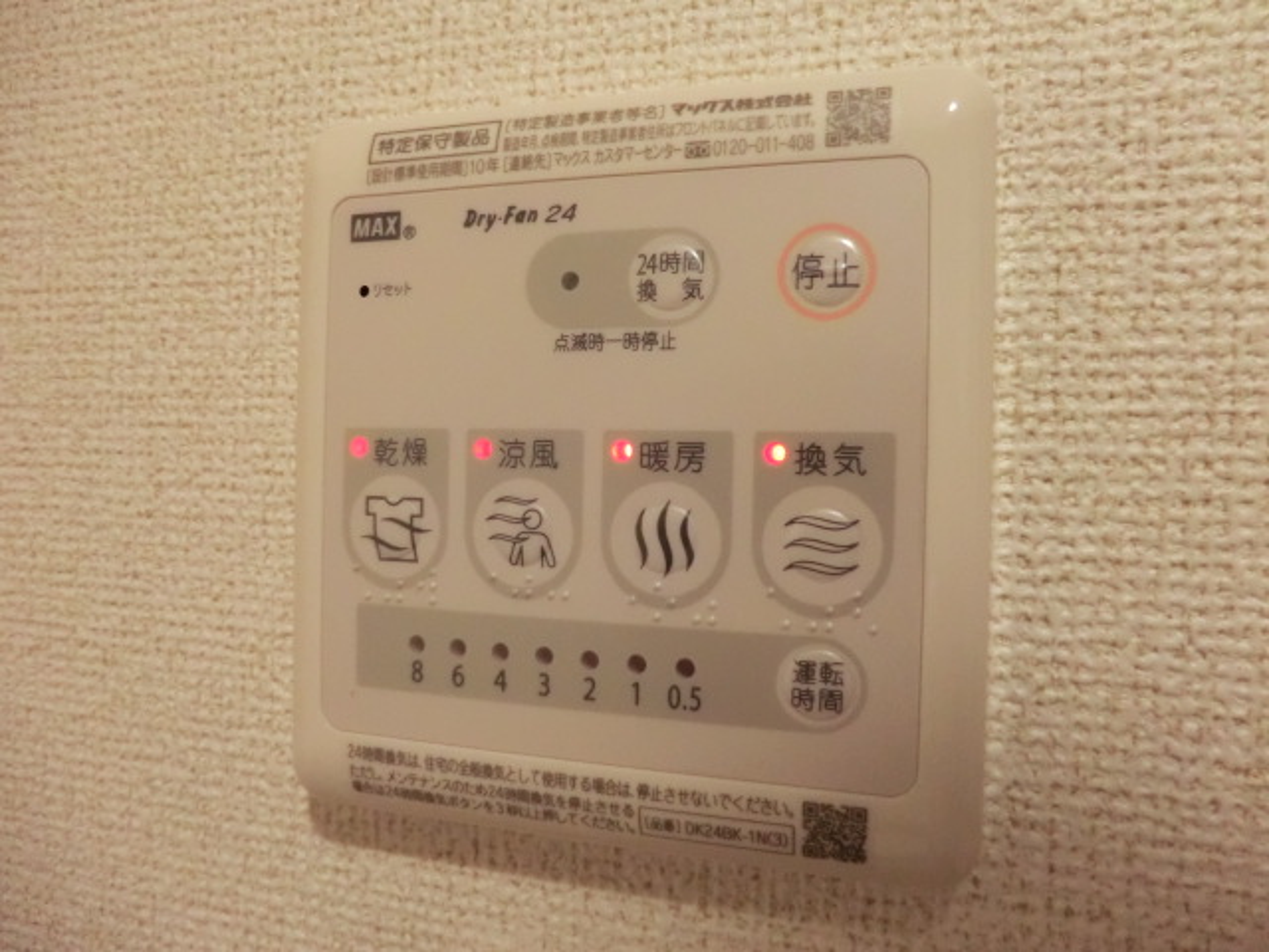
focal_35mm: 24
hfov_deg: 71.6
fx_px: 880
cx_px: 634
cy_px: 476
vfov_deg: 56.8
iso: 500
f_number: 3.2
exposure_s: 1/60
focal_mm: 4.3
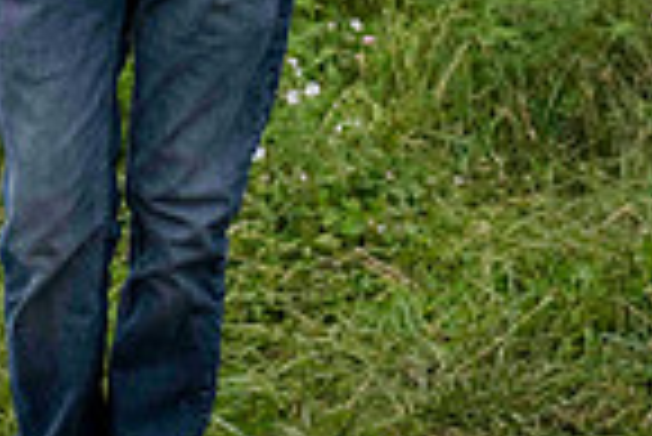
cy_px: -544
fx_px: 2810
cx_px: 202
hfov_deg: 13.2
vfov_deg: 8.3
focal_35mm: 155
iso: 640
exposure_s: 1/320
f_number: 5
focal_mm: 50
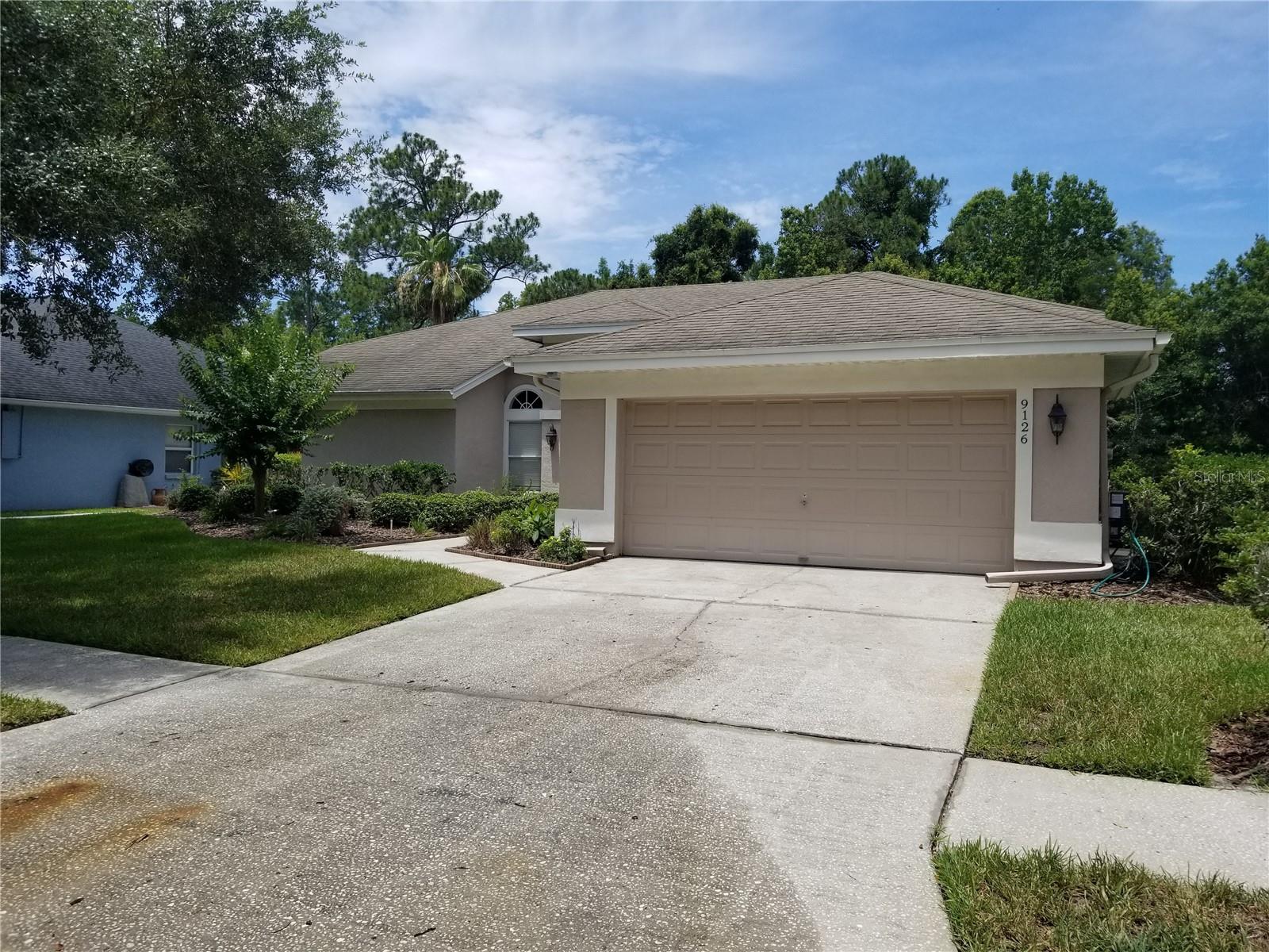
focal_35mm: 26
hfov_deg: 67.3
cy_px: 476
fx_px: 953
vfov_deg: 53.1
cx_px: 634
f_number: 1.7
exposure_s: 1/2728
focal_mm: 4.3
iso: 50
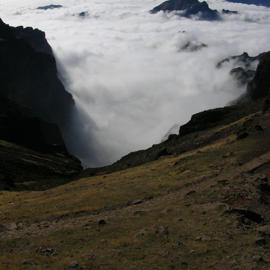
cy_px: 115
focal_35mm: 42
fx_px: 371
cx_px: 136
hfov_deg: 40.0
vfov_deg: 39.9
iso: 50
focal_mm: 8.9
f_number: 8
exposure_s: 1/483
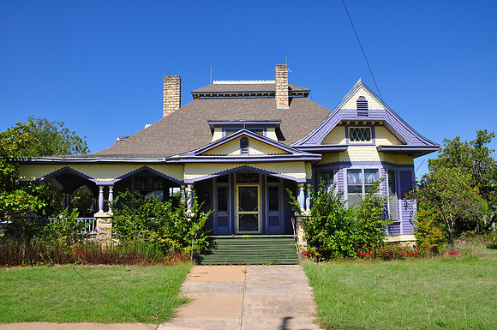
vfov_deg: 47.8
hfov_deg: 67.5
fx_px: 372
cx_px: 248
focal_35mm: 27
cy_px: 165
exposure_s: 1/160
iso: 200
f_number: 14
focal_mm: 18
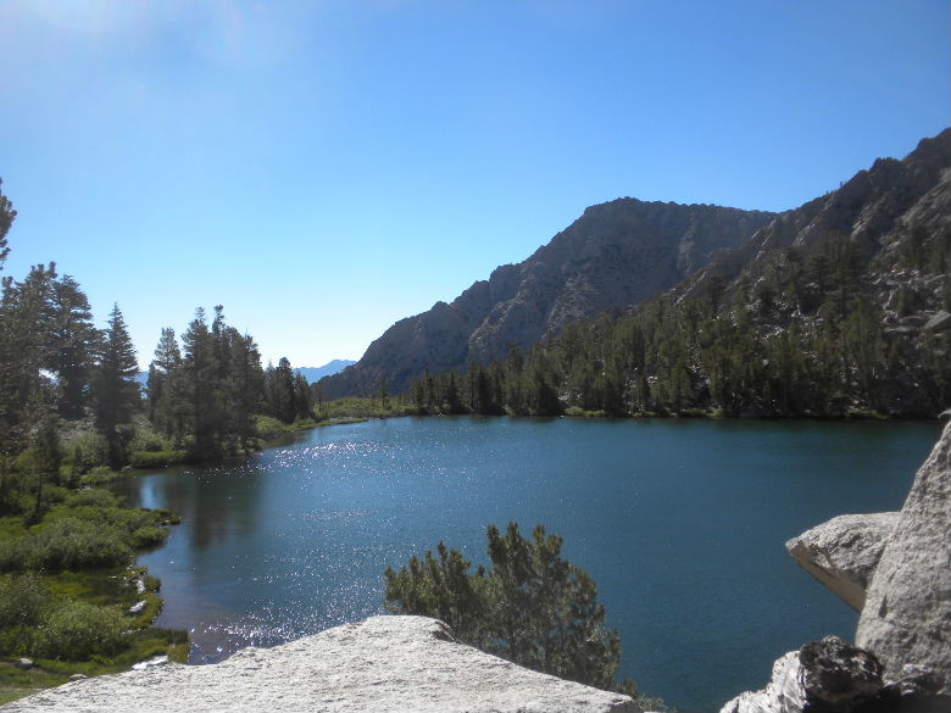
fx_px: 1016
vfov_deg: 38.7
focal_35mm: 37
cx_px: 476
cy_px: 356
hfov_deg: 50.1
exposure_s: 1/794
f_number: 3.5
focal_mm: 6.6
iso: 64
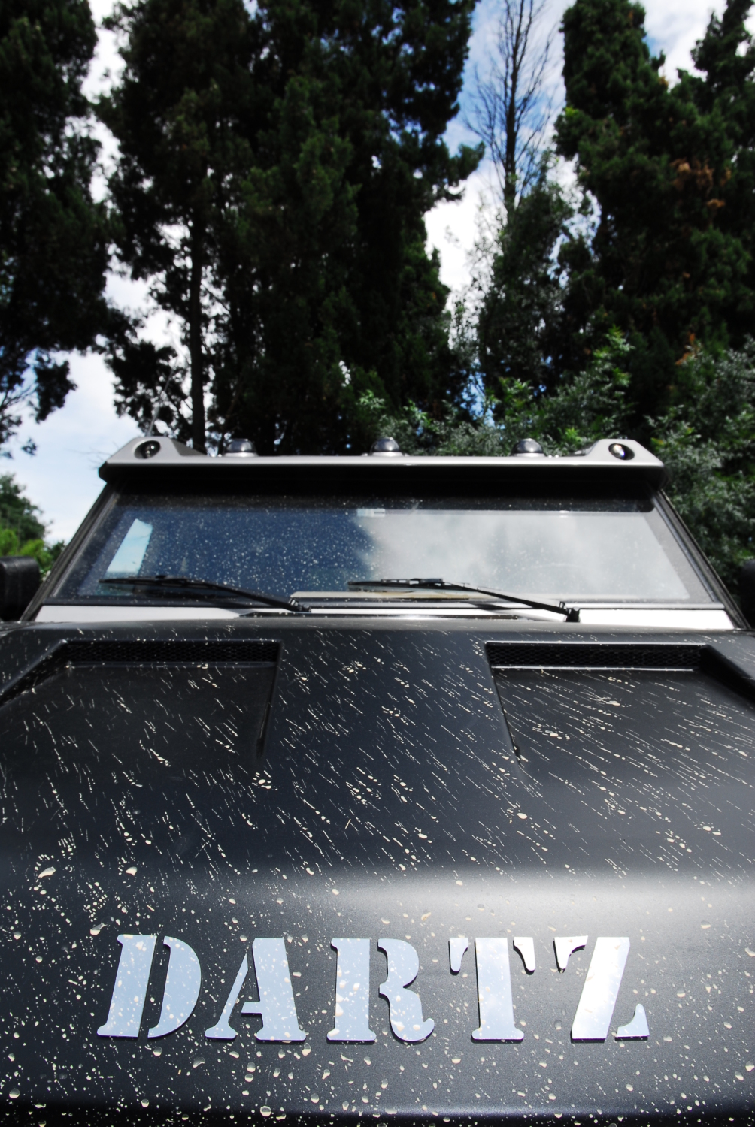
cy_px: 564
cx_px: 378
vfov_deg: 70.4
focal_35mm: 26
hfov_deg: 50.5
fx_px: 800
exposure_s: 1/60
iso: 100
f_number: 11
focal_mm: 17
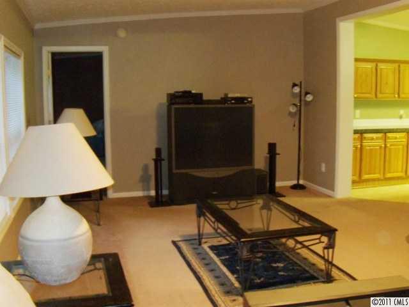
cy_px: 154
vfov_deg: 39.7
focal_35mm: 36
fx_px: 425
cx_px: 204
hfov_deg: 51.4
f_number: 3.6
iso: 400
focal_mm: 6.4
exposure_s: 1/4
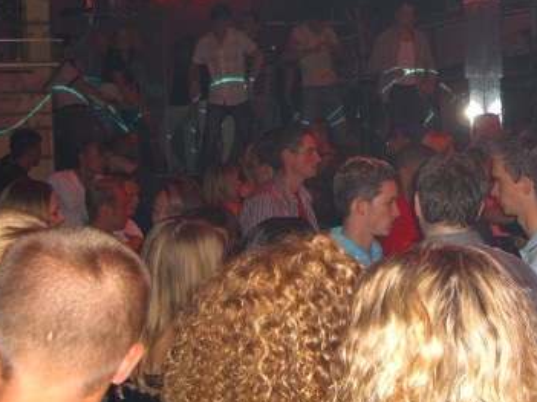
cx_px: 438
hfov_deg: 29.1
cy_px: 119
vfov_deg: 22.4
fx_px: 1008
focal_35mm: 65
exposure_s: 1/60
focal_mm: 7.9
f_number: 2.8
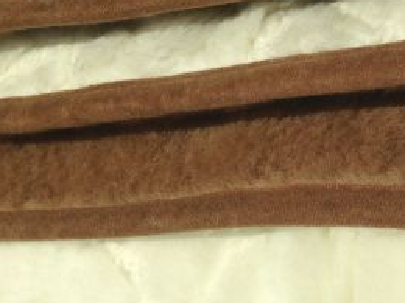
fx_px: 1053
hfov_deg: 21.1
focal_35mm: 90
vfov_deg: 16.4
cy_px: 155
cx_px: 401
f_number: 2.4
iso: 50
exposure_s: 1/3390
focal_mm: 4.13
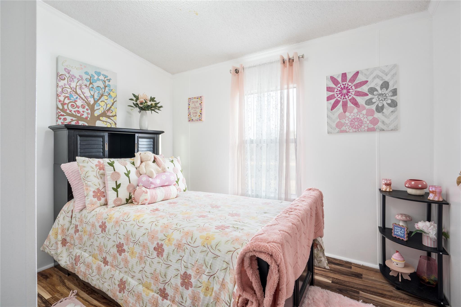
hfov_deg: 96.7
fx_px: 205
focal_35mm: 16
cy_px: 154
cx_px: 230
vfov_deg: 73.7
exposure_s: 1/2
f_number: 8
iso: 100
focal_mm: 16
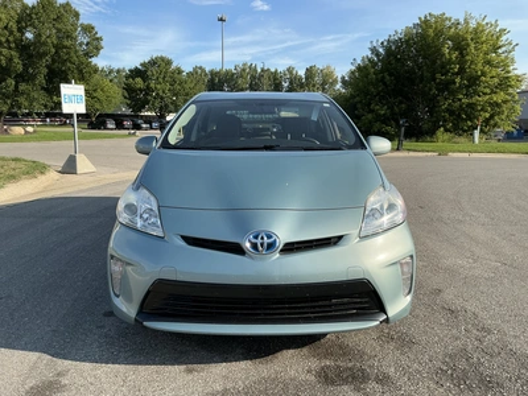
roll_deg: -1.0
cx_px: 264
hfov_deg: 63.4
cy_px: 198
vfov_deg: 49.7
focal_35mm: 28
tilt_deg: -8.0
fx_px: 427
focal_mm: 3
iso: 25
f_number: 1.8
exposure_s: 1/1144
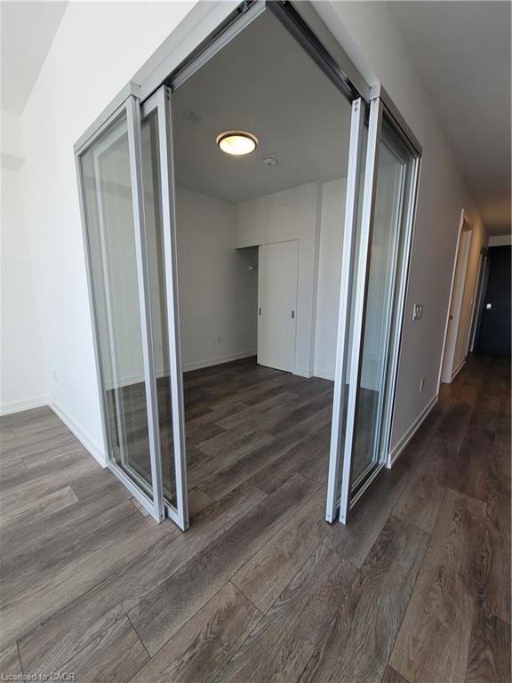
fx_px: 256
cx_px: 256
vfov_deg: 106.2
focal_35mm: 13
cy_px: 342
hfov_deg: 89.9
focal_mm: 2.2
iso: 80
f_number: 2.2
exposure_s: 1/120
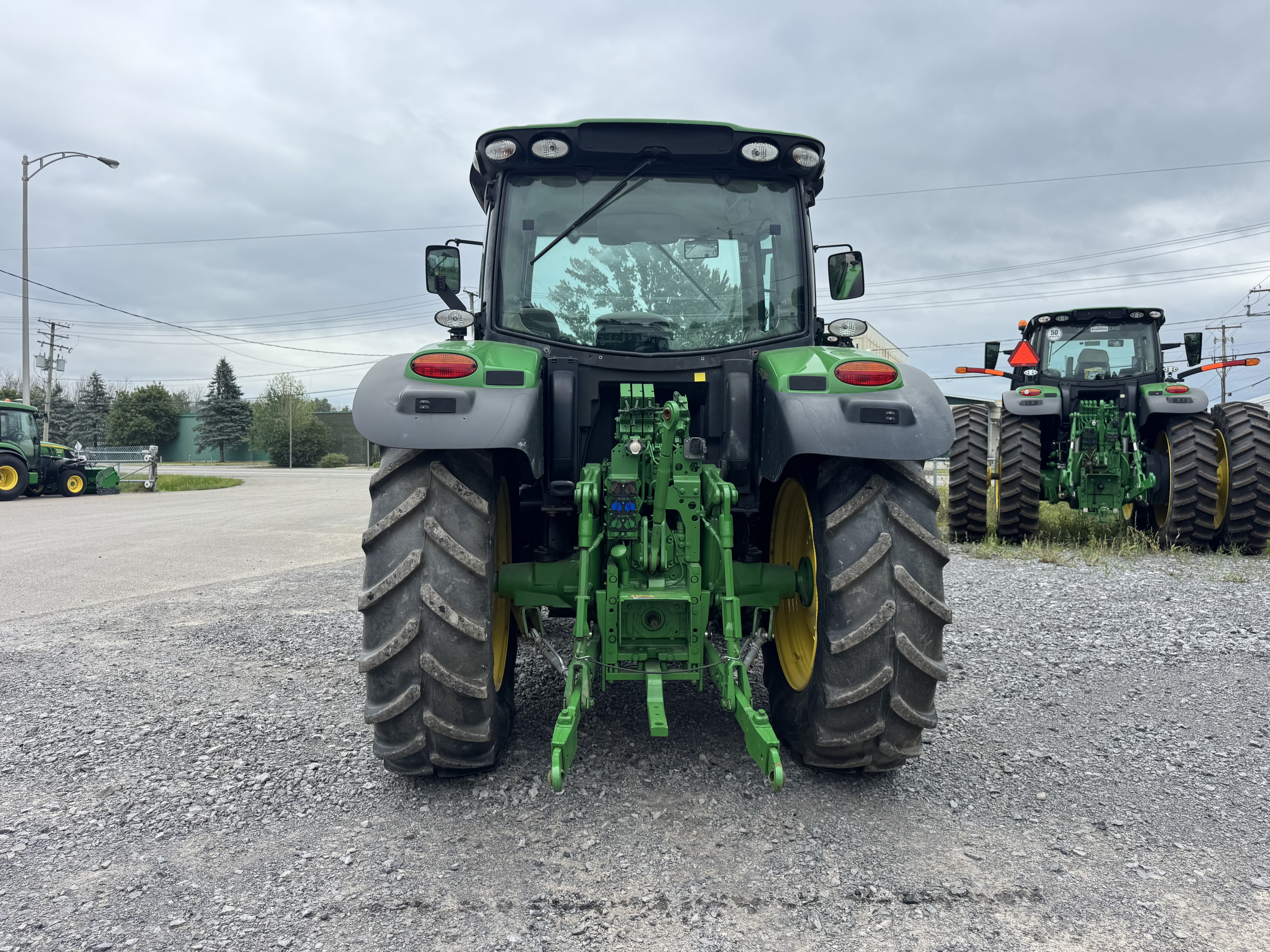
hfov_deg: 71.6
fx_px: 881
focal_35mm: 24
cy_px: 476
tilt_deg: -0.4
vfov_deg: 56.8
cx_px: 635
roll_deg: +2.1
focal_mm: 6.76
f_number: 1.78
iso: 80
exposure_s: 1/2710
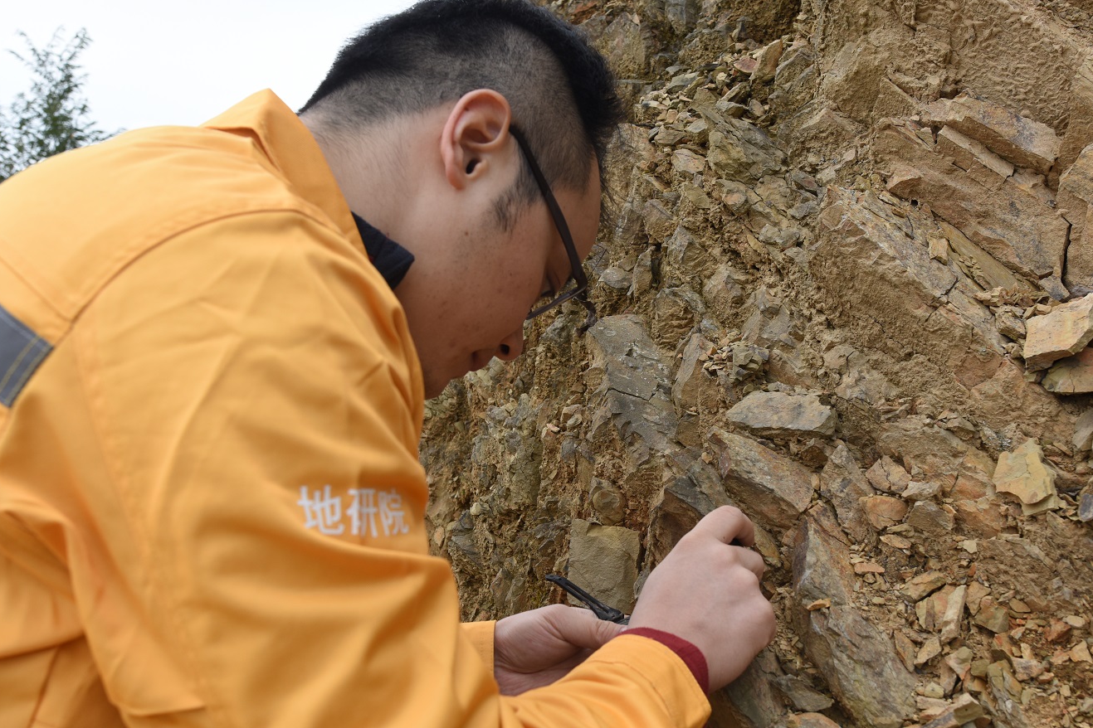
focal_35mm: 35
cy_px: 423
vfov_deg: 37.8
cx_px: 598
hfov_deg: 54.3
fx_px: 1063
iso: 200
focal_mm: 24
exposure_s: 1/125
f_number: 6.3
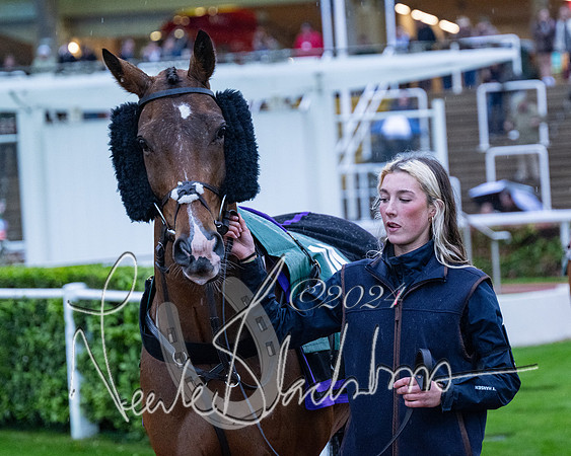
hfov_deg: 12.1
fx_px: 2698
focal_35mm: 160
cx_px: 387
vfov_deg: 9.7
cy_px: 204
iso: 3200
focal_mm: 120
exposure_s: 1/500
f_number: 4
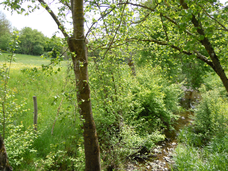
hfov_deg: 60.0
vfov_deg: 46.8
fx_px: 198
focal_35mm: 30
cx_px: 114
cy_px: 86
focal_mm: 5.4
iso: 100
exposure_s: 1/200
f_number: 3.5
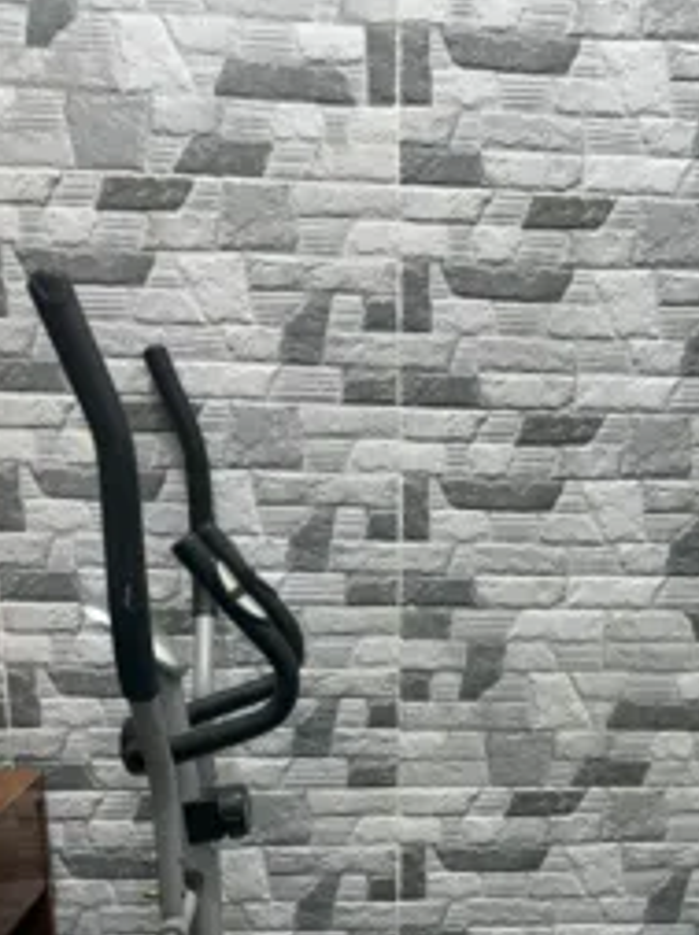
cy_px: 721
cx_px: 484
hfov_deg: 37.1
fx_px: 1026
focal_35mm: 38
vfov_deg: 46.9
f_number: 1.78
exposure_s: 1/100
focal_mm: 6.76
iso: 200
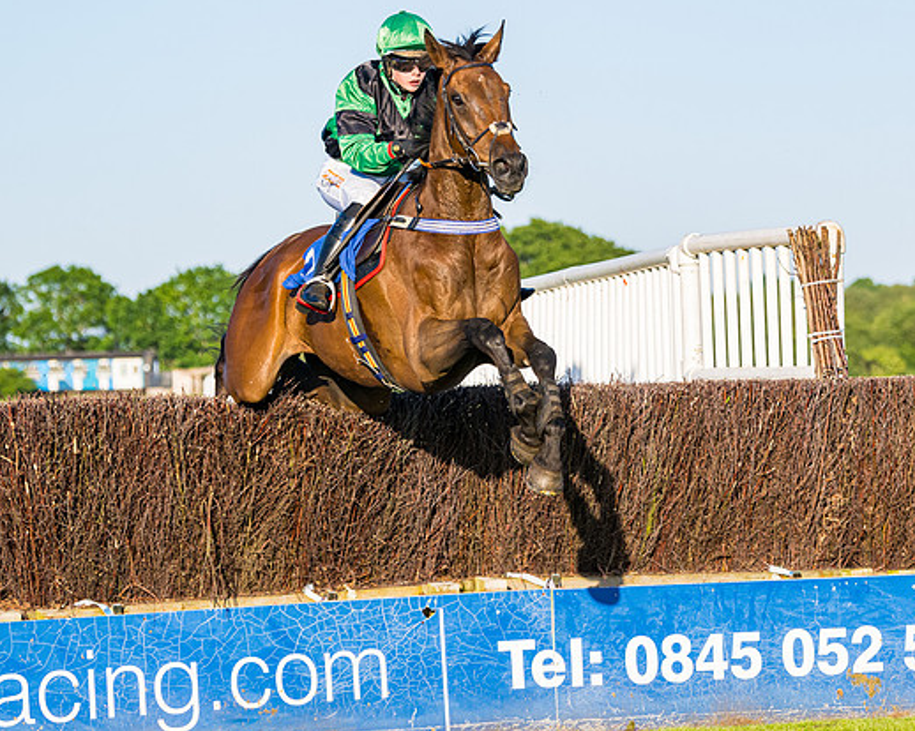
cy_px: 380
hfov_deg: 10.2
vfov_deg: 8.1
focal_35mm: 190
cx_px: 575
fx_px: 5143
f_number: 4
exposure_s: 1/2500
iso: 400
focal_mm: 110
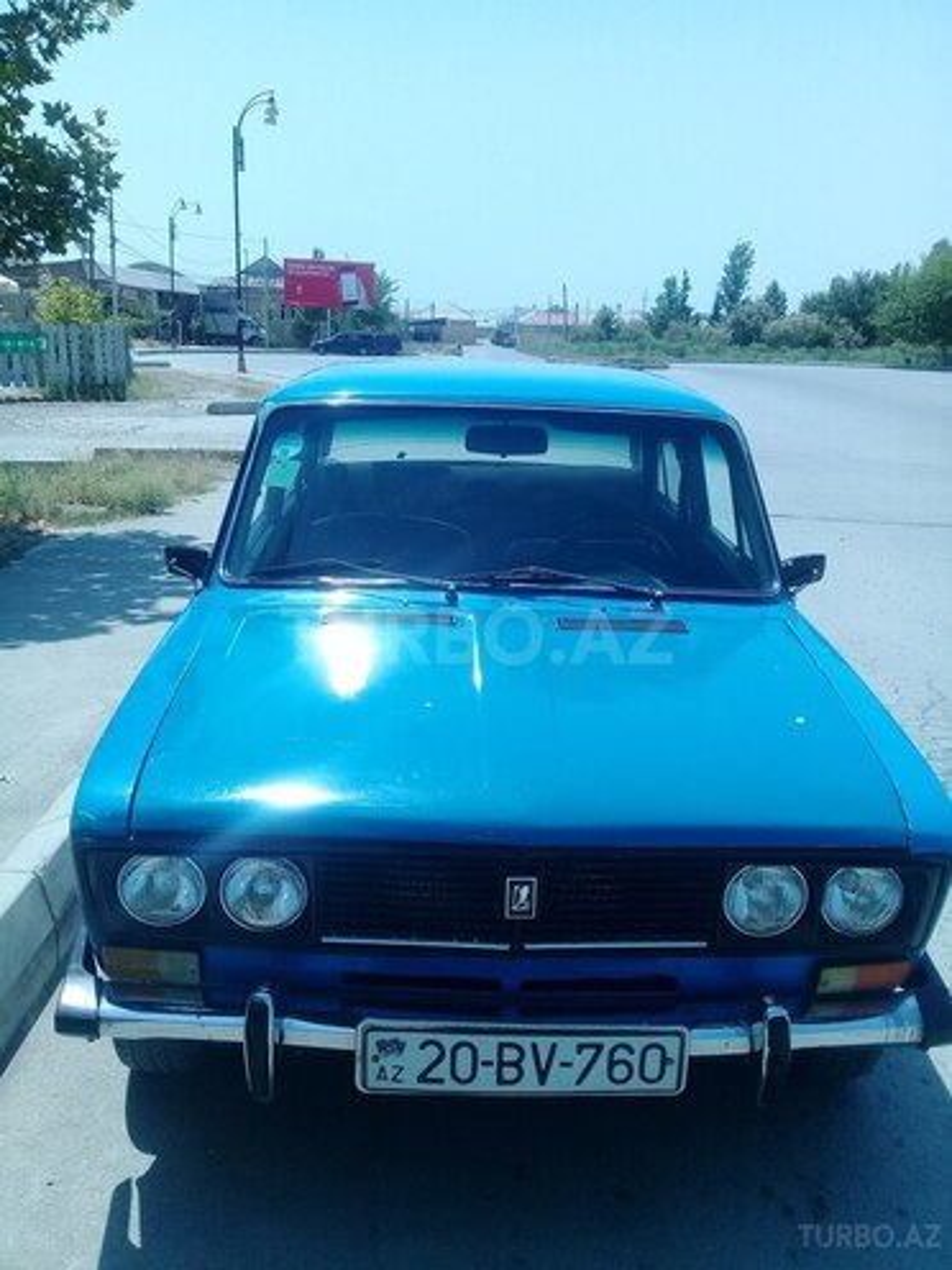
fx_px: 1137
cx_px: 476
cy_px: 635
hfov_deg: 45.4
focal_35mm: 31
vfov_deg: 58.4
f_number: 2.2
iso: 64
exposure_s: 1/1414
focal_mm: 3.3
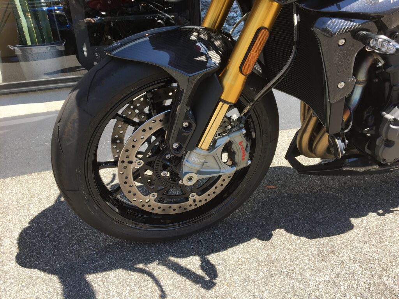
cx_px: 200
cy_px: 150
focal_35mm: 29
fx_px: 334
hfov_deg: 61.7
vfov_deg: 48.2
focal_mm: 4.15
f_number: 2.2
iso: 25
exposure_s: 1/339
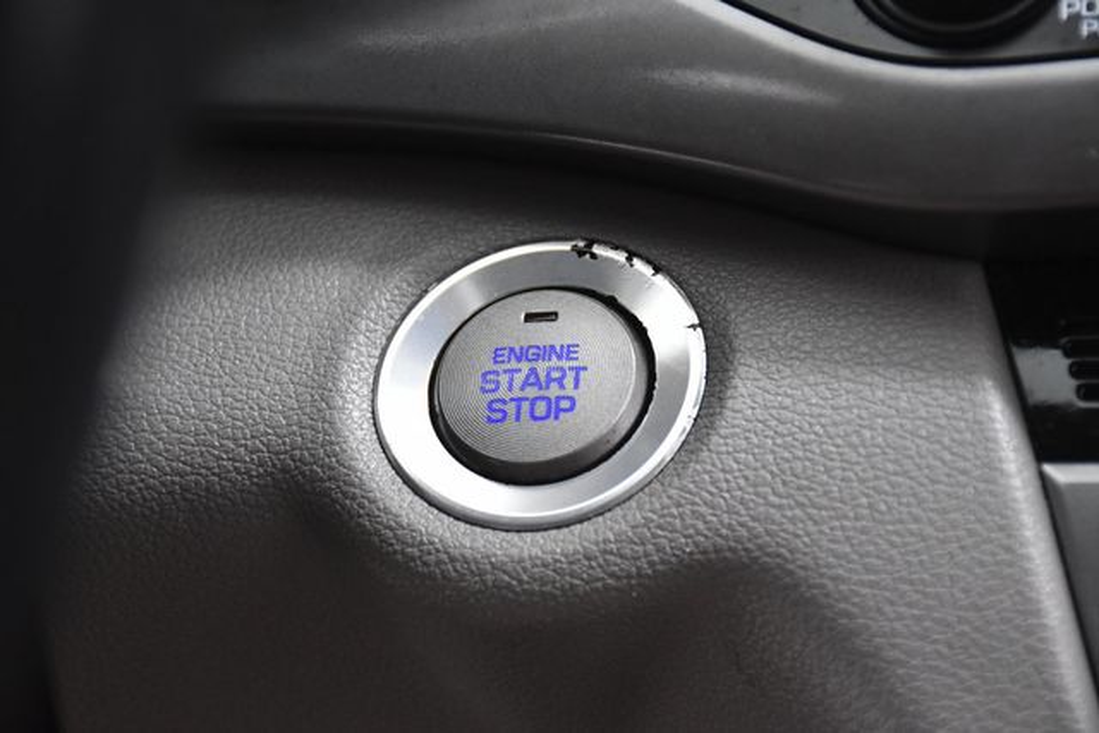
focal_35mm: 120
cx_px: 550
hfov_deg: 17.1
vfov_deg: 11.4
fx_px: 3664
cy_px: 366
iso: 2500
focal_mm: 80
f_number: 5.3
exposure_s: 1/160
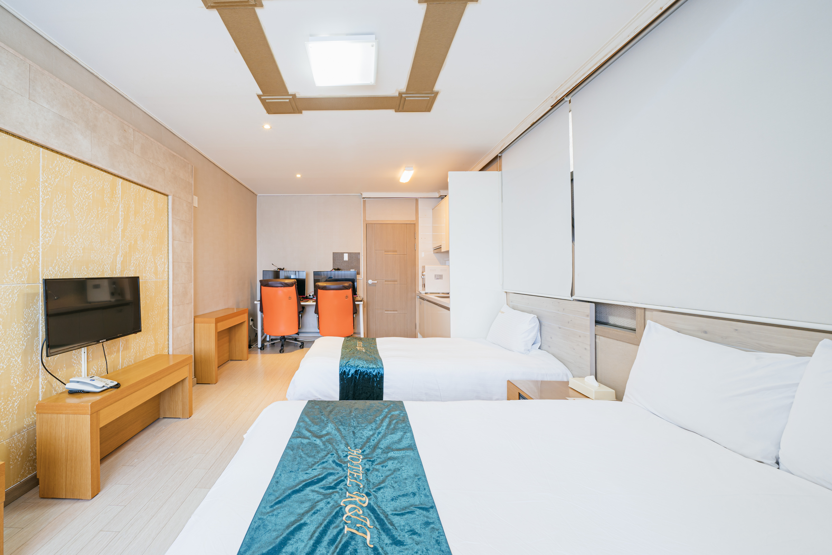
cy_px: 278
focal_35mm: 12
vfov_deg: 90.0
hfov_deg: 112.6
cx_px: 416
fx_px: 277
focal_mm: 12
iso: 100
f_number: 10
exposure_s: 1.6
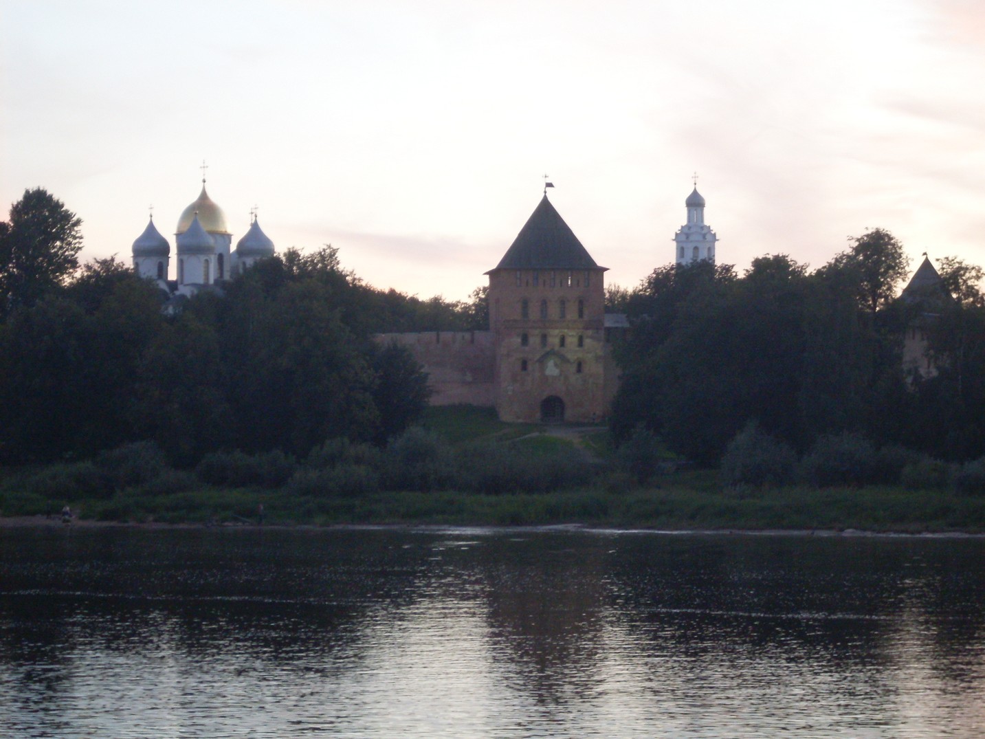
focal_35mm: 114
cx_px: 492
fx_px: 3244
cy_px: 370
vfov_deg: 13.0
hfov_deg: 17.3
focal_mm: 18.9
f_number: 5.2
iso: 200
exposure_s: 1/20
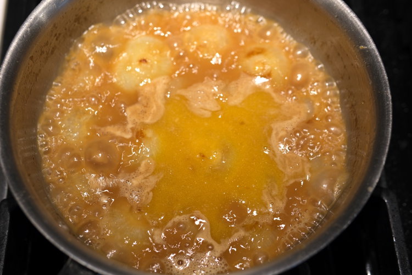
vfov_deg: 29.9
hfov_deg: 43.6
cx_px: 206
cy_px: 138
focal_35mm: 45
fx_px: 515
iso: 125
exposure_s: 1/45
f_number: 2.8
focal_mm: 30
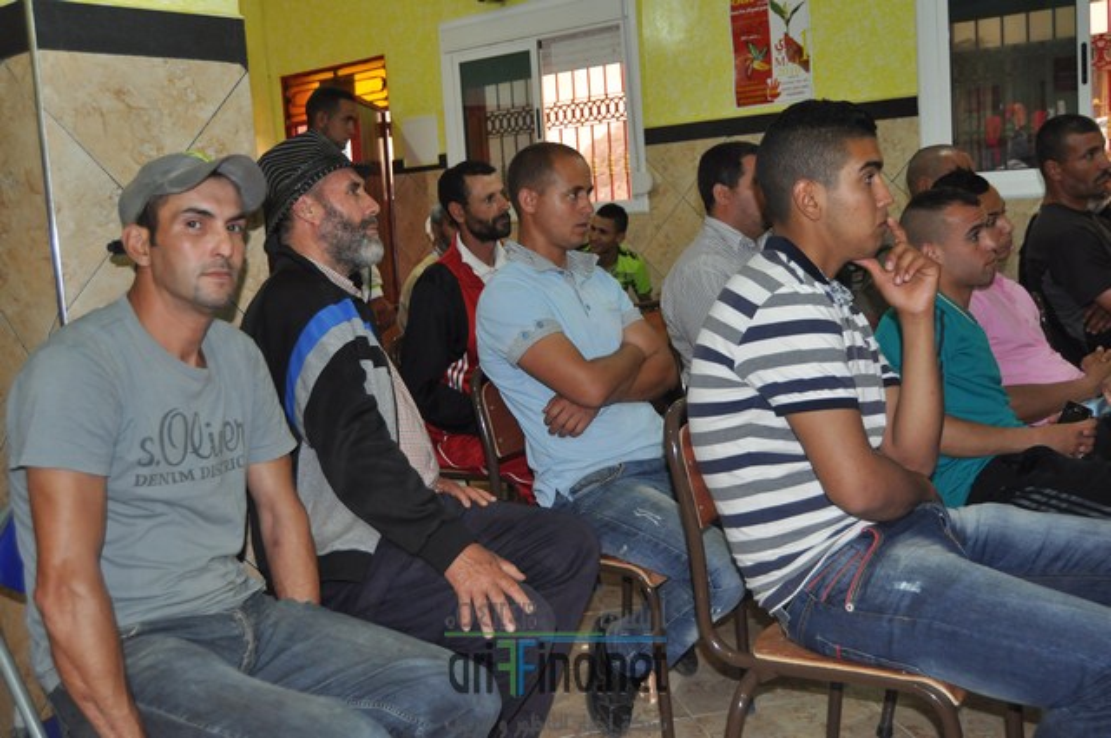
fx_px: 1202
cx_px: 556
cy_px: 369
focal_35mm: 39
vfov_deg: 34.1
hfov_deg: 49.6
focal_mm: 26
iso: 800
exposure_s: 1/60
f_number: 4
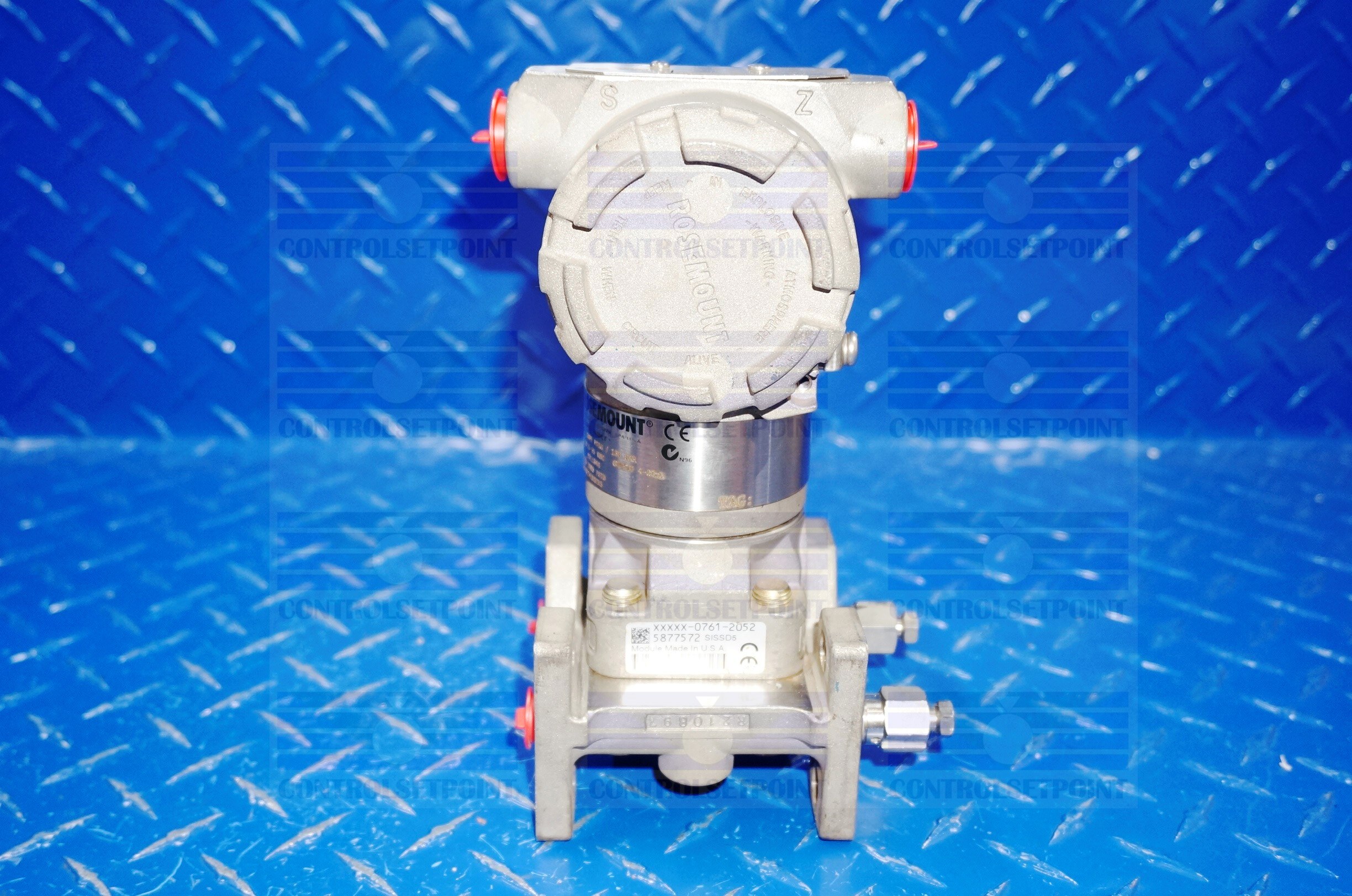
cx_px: 676
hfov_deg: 51.4
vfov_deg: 35.4
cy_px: 448
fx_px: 1406
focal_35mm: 38
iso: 800
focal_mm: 25
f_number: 4.5
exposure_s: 1/100
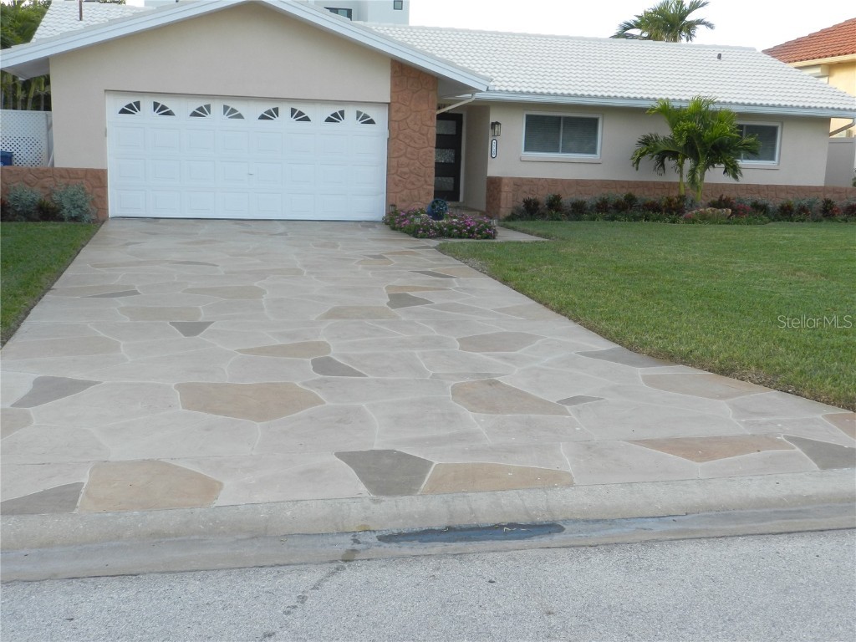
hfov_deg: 49.0
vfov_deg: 37.7
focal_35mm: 38
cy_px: 321
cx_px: 428
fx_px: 940
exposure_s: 1/250
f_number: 4
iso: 160
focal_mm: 6.7
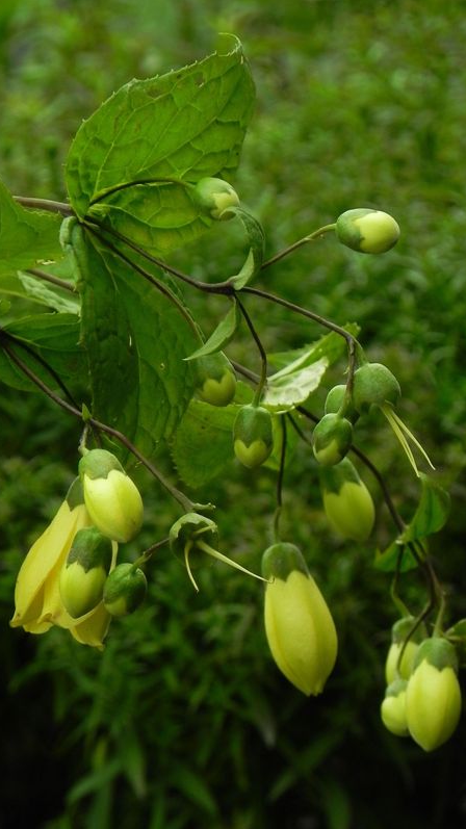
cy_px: 415
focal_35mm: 369
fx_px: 8110
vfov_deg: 5.9
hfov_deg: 3.3
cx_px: 157
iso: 160
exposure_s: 1/50
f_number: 5
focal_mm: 59.9
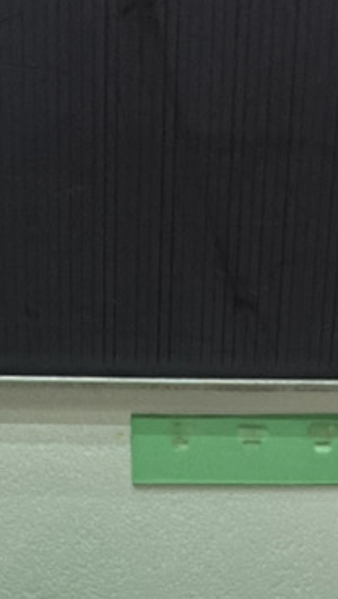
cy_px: 943
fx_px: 1464
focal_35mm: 92
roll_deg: -0.6
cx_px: 127
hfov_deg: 13.2
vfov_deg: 19.6
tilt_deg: -28.1
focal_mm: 4.2
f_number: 1.6
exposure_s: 1/121
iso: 125
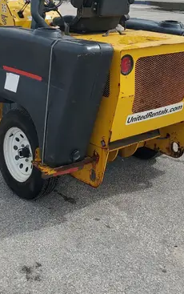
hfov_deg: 23.4
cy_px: 10
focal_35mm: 55
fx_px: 440
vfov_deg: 34.1
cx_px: 54
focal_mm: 4.3
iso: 50
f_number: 2.4
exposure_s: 1/1617
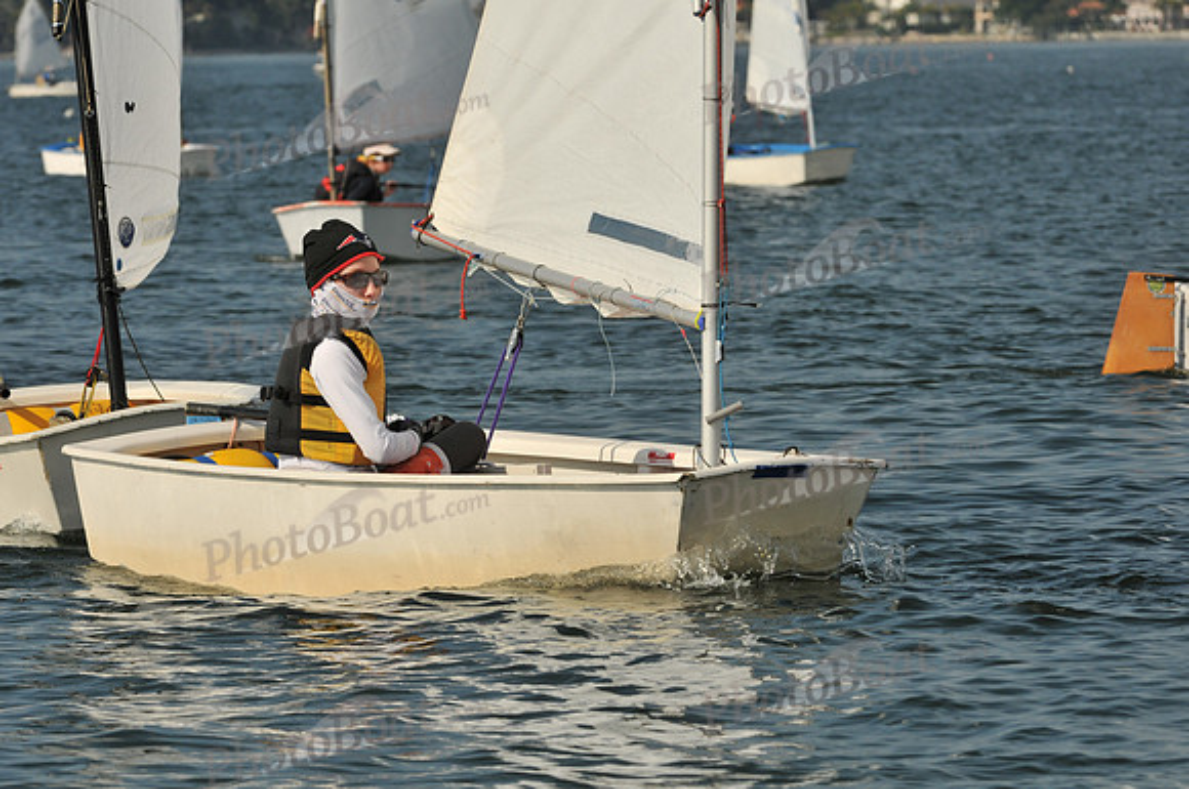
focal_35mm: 330
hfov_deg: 6.3
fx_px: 10884
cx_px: 594
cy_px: 394
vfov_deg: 4.2
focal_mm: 220
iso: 200
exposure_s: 1/640
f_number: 11
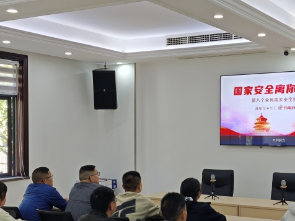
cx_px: 182
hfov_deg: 33.1
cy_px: 137
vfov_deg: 25.2
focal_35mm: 58
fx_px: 494
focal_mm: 6.55
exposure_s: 1/100
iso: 80
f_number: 1.6
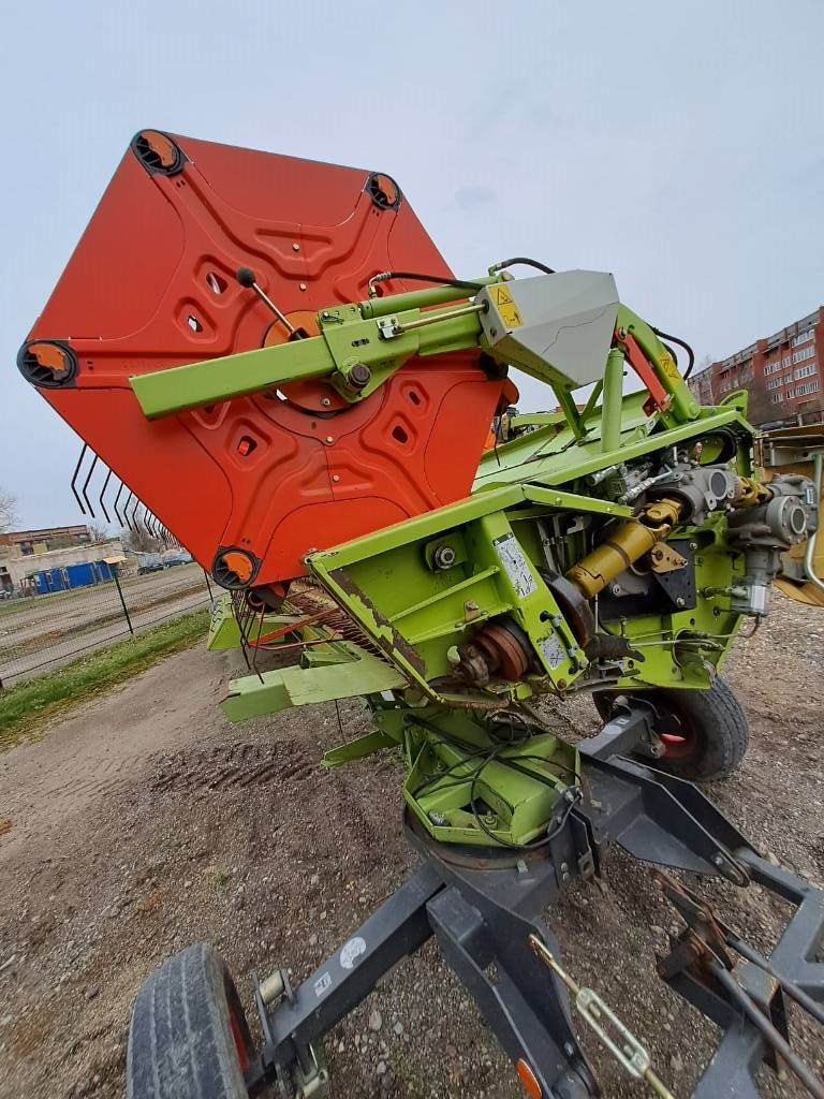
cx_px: 412
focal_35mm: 13
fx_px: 413
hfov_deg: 89.9
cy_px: 550
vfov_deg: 106.2
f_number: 2.2
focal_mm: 1.42
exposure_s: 1/843
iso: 40
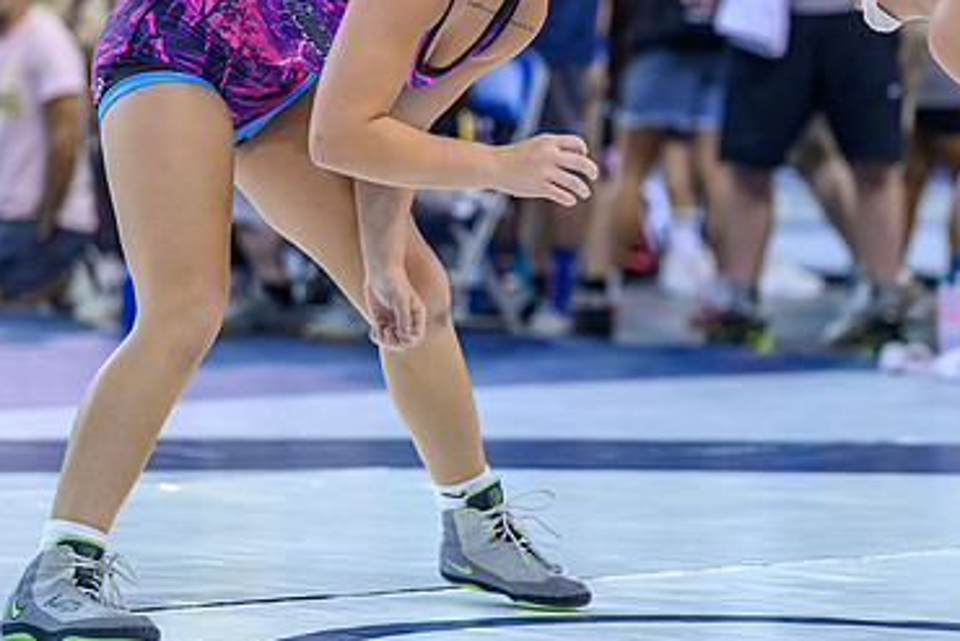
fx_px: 6642
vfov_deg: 5.5
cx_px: 578
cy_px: 213
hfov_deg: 8.3
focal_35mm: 249
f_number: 2.8
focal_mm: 115
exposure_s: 1/800
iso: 2500
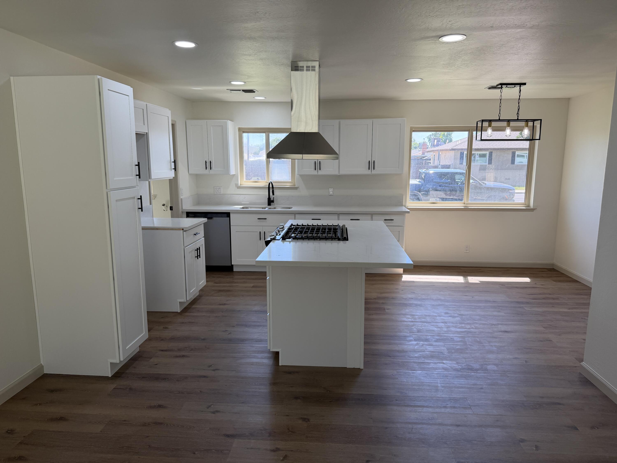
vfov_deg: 56.8
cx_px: 308
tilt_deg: -9.2
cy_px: 232
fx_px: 428
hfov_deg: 71.6
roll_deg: +0.7
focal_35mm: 24
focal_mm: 6.76
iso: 100
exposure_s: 1/360
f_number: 1.78
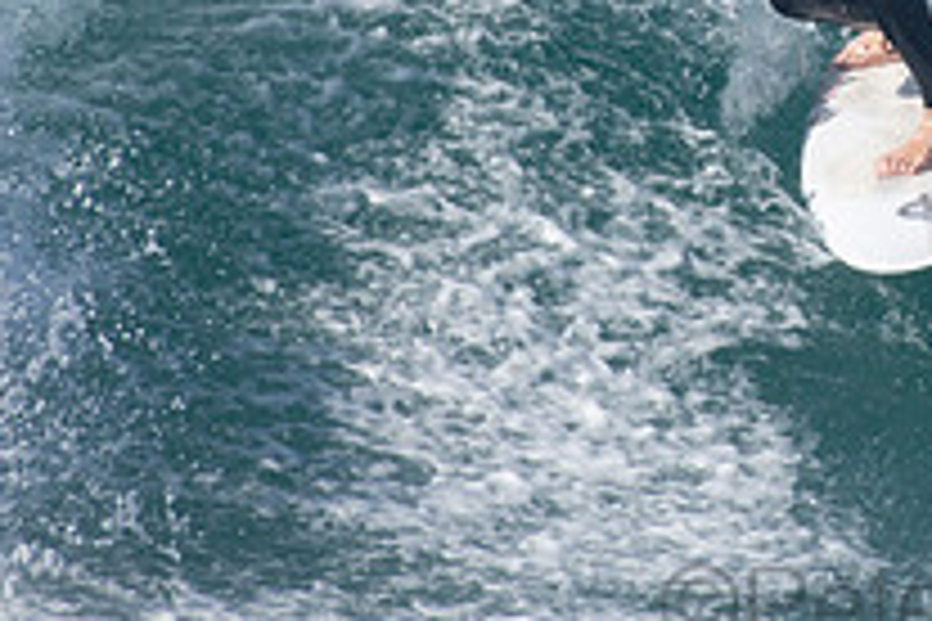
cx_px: 1009
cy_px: -142
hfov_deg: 1.0
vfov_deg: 0.7
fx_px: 54414
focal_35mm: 2102
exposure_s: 1/1600
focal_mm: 500
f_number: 5.6
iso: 250
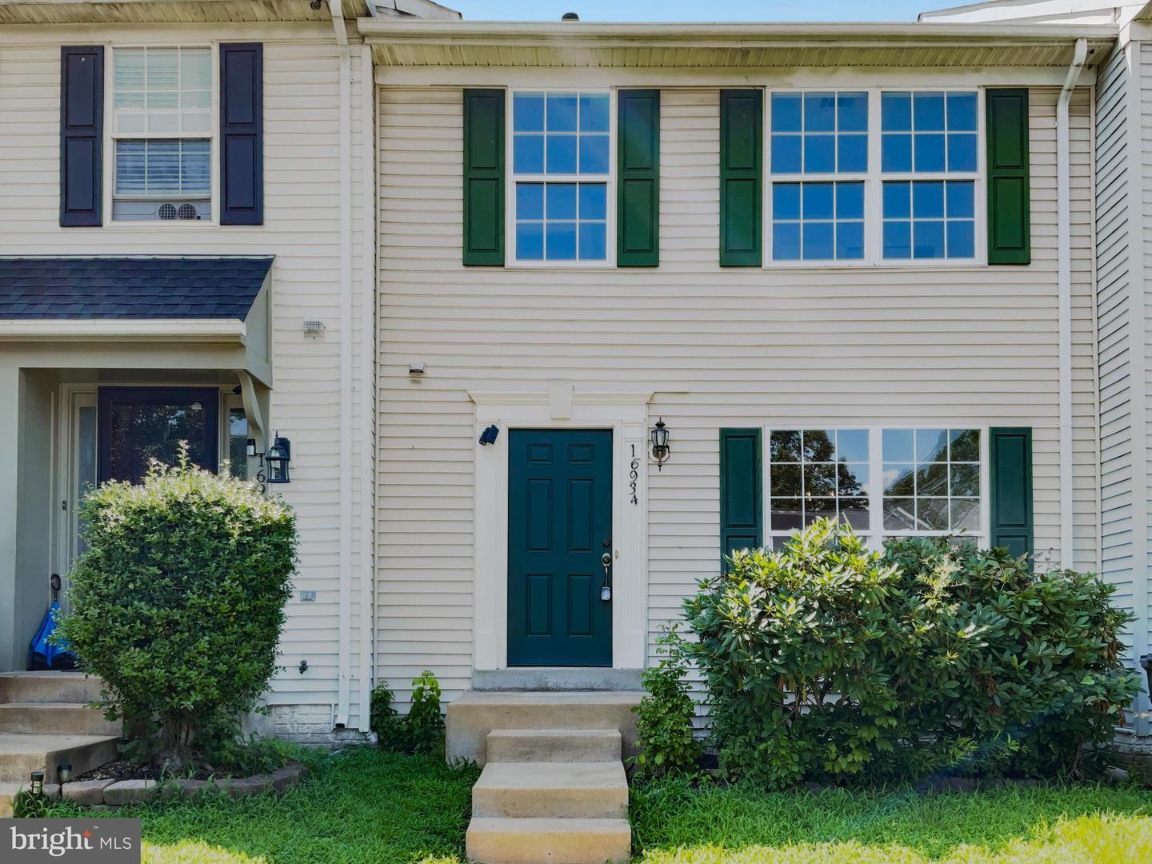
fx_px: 965
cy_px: 432
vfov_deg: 48.2
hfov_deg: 61.7
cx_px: 576
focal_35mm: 29
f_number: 1.8
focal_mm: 3
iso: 16
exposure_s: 1/227
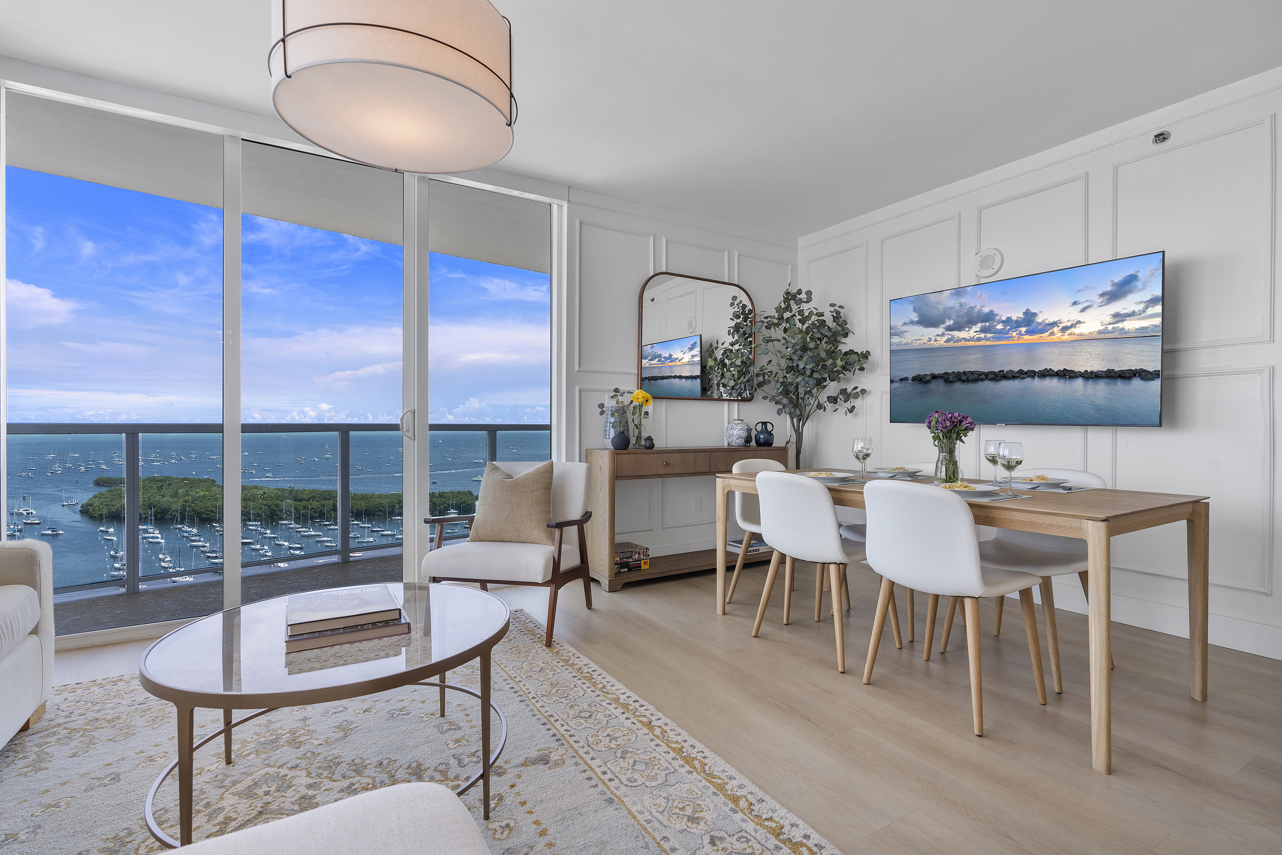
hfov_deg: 96.7
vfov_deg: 73.7
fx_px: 570
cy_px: 428
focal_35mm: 16
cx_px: 641
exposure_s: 1/200
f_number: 8
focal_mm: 16
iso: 640
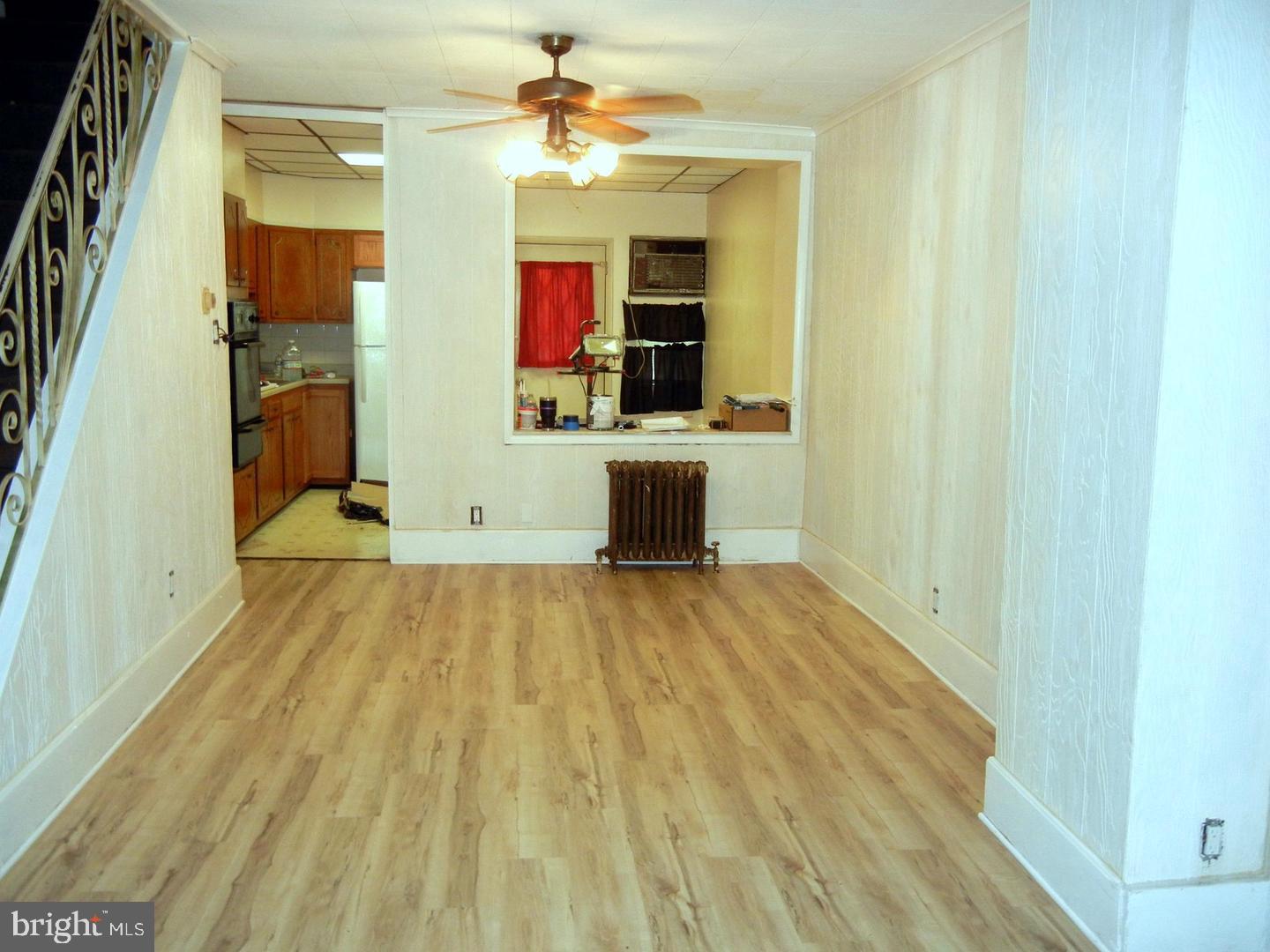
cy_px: 476
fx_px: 1101
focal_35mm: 30
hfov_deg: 60.0
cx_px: 635
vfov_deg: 46.8
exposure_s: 1/30
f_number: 3.5
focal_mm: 5.4
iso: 243
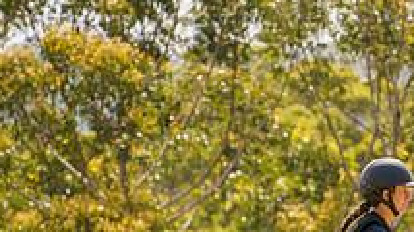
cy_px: 350
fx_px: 6538
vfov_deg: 2.0
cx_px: 453
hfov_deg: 3.6
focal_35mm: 596
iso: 1000
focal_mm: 200
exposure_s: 1/1600
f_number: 5.6
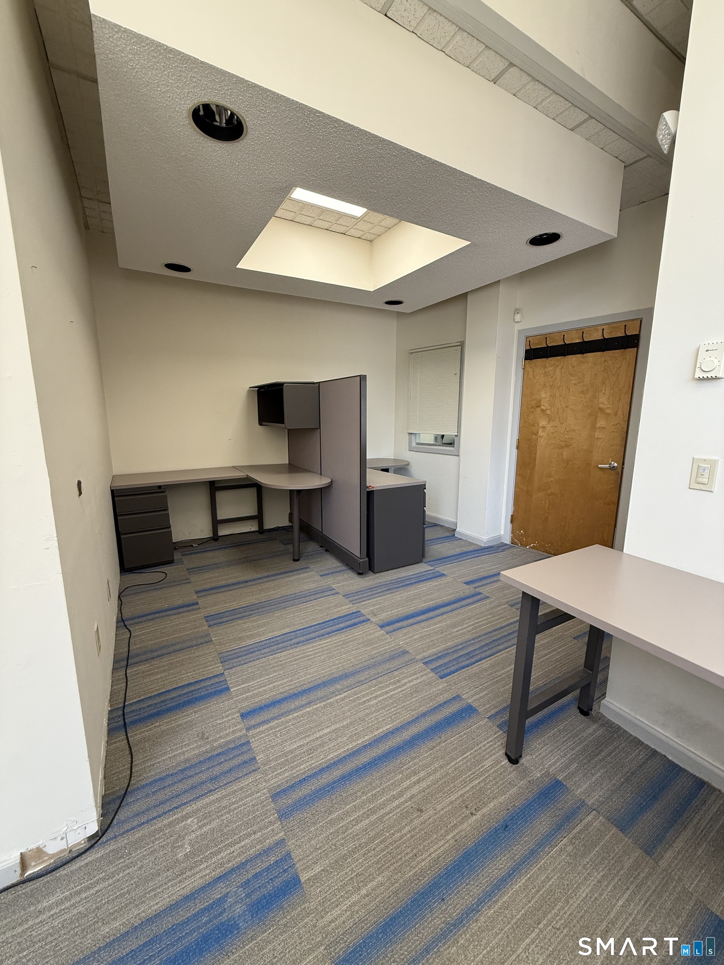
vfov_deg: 102.1
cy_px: 482
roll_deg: -0.7
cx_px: 362
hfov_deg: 85.7
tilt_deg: -9.6
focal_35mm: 14
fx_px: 390
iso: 250
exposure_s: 1/120
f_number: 2.2
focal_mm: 2.22
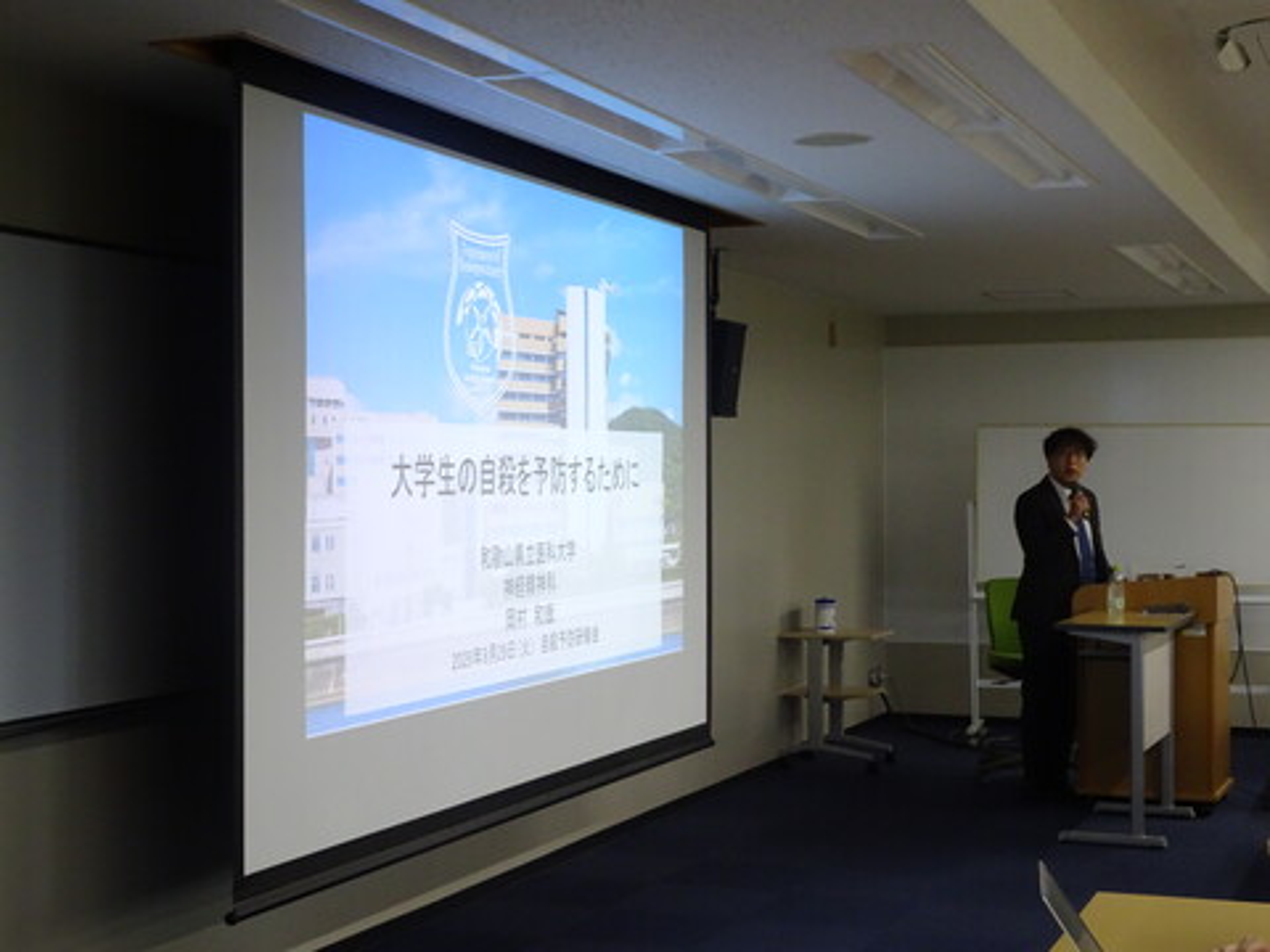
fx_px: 2055
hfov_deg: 34.3
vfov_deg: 26.1
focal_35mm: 56
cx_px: 635
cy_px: 476
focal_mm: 9.52
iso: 640
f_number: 4.5
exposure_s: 1/60
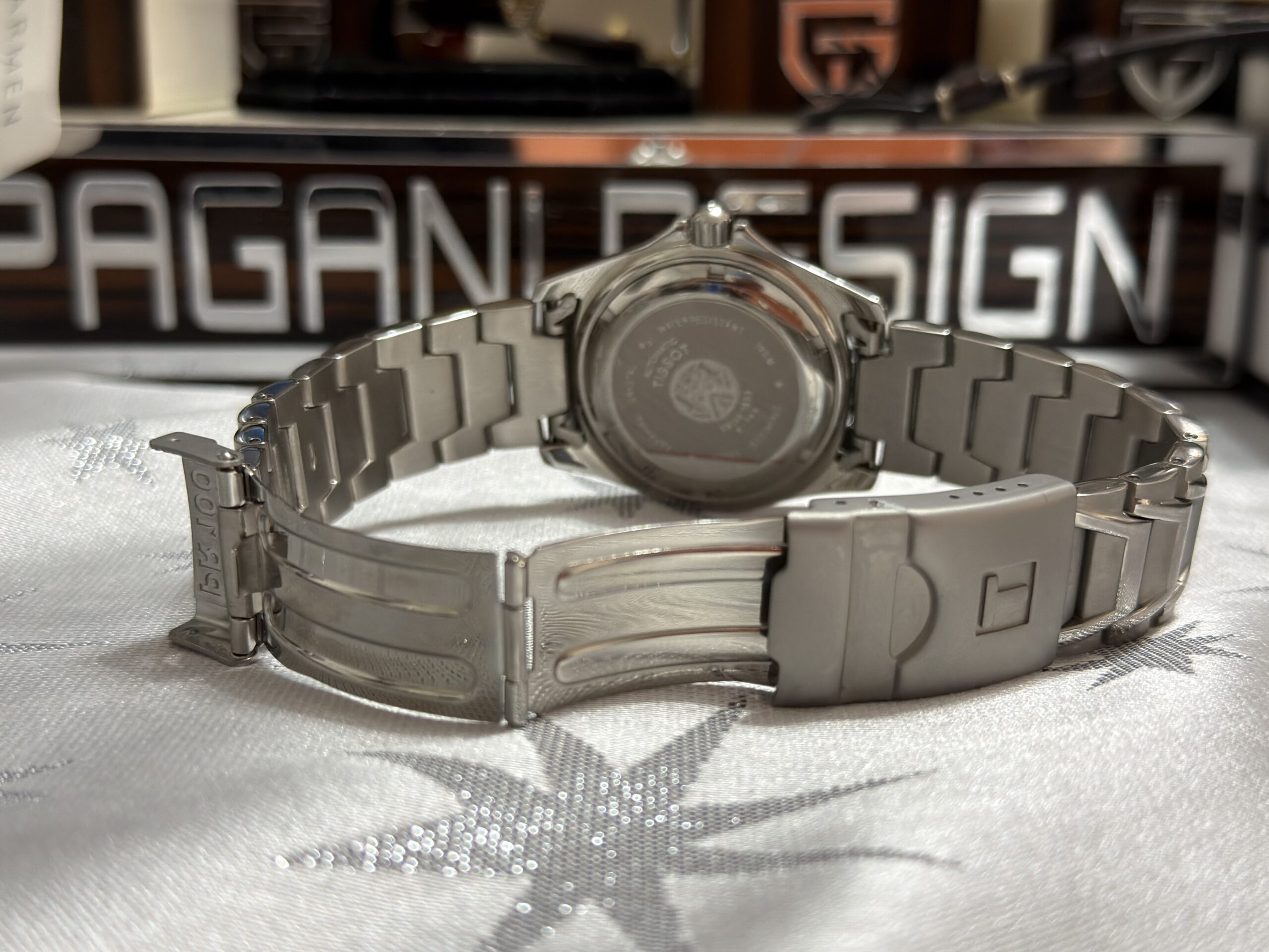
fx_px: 1613
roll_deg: -0.6
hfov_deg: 42.9
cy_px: 476
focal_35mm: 44
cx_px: 634
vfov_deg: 32.9
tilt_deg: -15.1
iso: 160
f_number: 1.78
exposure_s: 1/47
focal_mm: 6.76
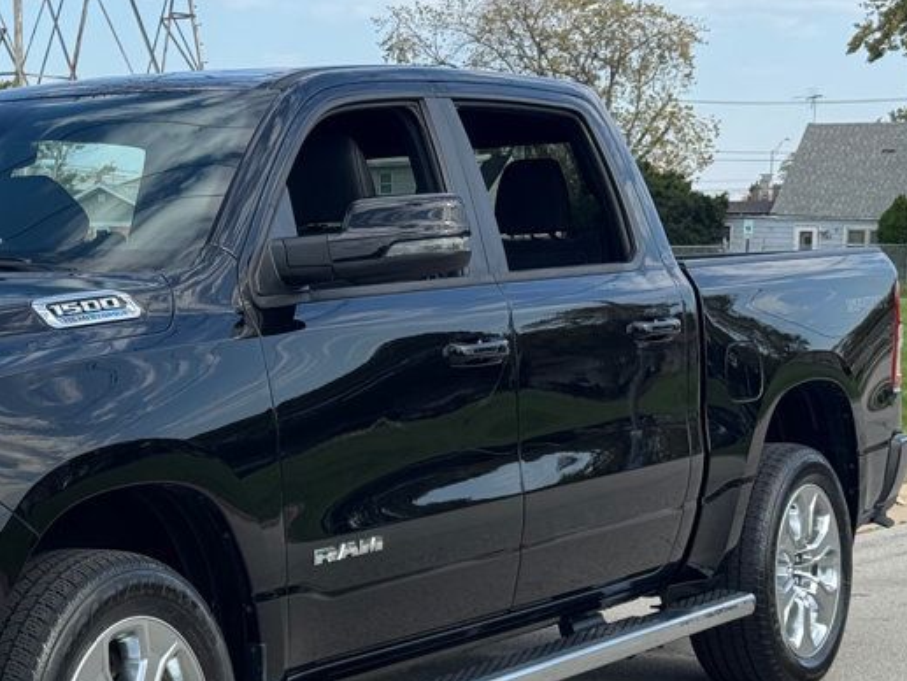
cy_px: 463
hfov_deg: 20.2
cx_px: 82
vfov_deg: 15.5
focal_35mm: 95
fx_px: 2490
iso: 64
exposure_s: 1/2252
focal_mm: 6.76
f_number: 1.78
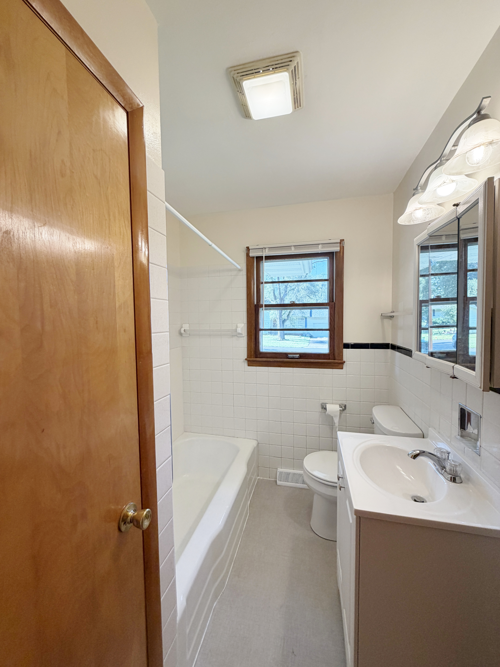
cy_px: 334
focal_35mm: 14
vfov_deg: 102.1
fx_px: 270
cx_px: 250
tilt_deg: -2.7
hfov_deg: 85.7
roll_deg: +1.5
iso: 125
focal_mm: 2.22
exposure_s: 1/120
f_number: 2.2
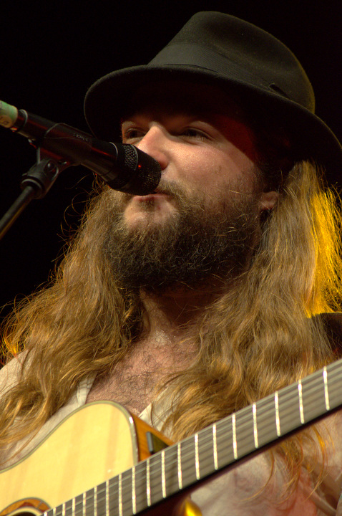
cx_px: 171
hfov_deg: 4.7
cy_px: 258
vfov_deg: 7.1
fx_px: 4180
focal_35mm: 292
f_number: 6.3
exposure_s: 1/800
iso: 2500
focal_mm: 195
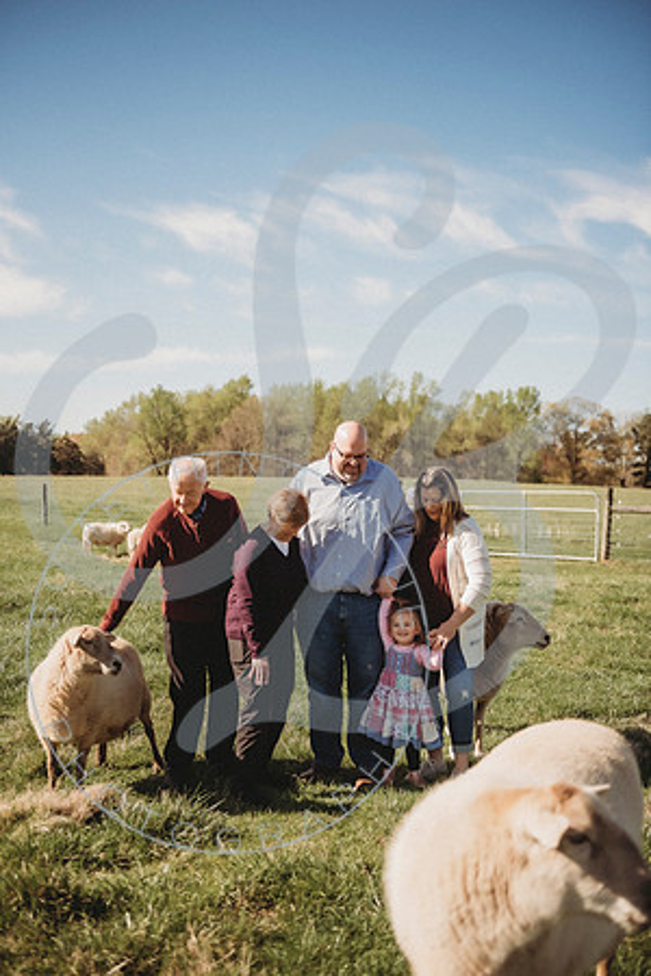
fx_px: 1193
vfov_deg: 44.5
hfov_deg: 30.5
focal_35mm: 44
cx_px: 326
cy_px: 488
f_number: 2.8
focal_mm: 44
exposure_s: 1/1250
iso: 100
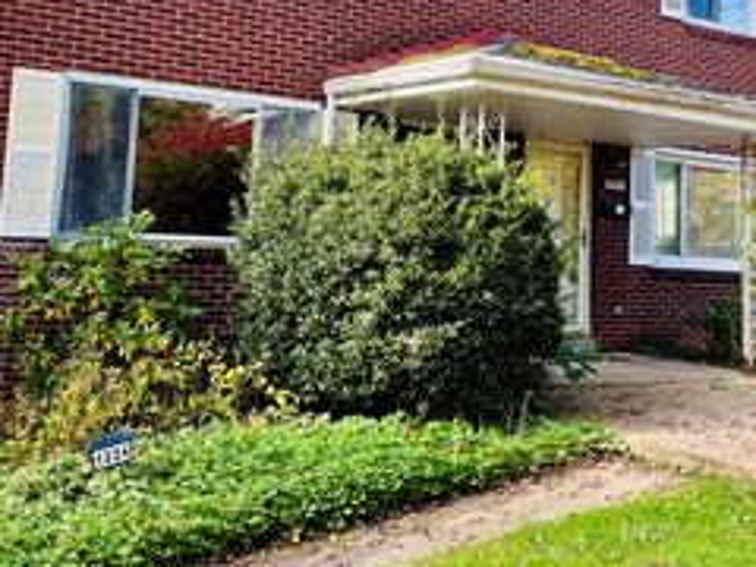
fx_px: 1092
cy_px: 99
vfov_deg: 28.4
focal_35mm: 50
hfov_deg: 38.2
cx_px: 384
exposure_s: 1/528
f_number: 1.78
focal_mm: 6.76
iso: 100
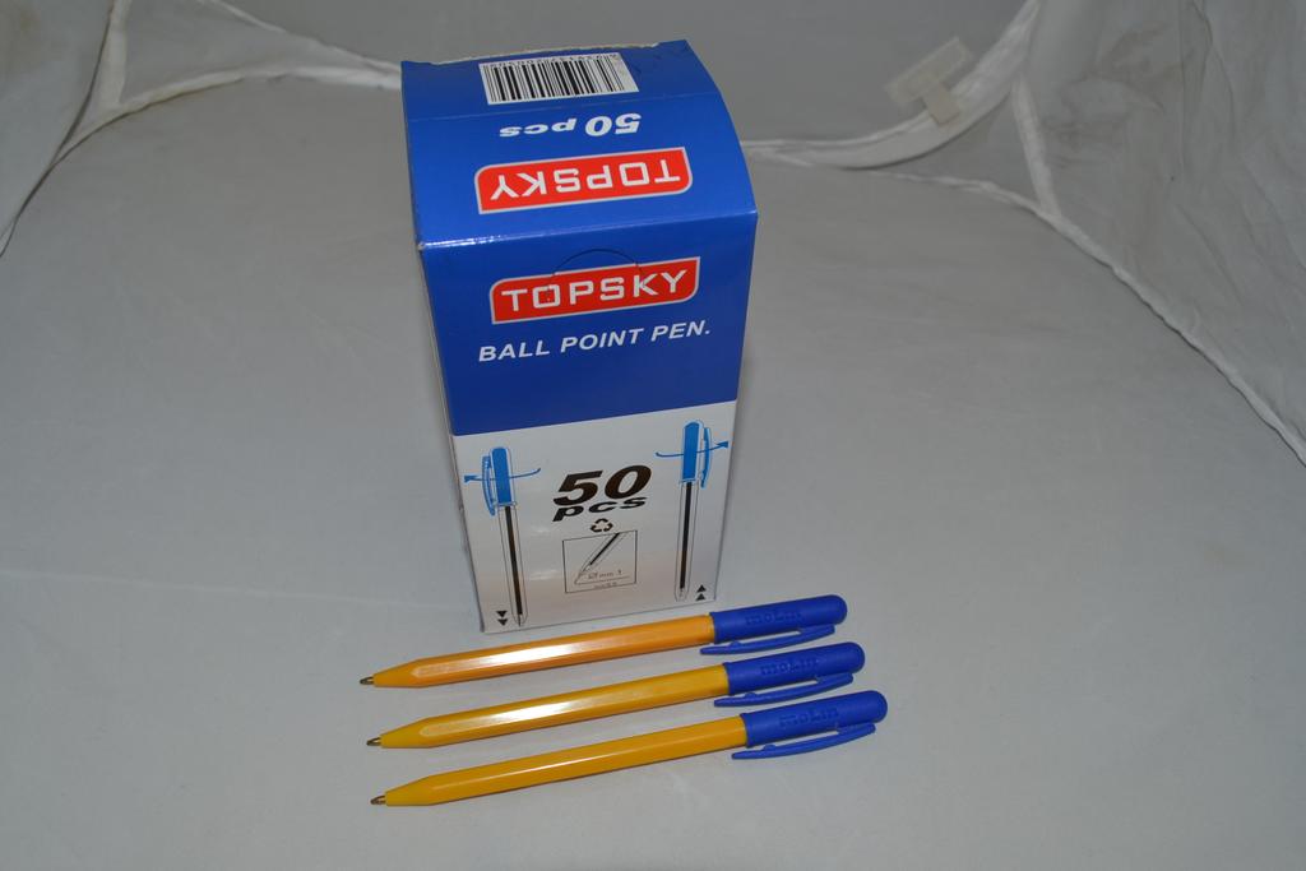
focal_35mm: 33
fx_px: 1197
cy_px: 436
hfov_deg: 57.2
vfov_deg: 40.0
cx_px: 653
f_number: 8
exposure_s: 1/60
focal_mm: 22
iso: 100
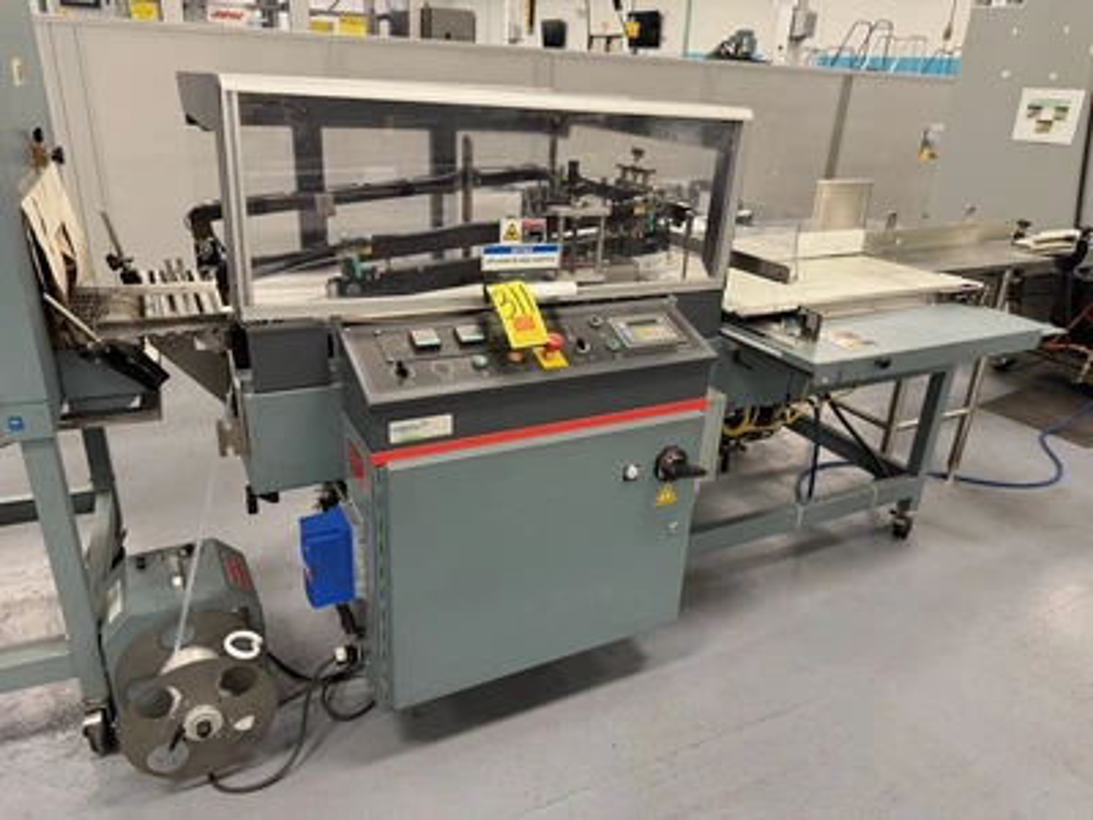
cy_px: 410
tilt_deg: -23.8
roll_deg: -2.6
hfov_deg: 71.6
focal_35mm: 24
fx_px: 758
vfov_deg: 56.8
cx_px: 546
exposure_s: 1/60
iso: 250
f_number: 1.78
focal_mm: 6.76
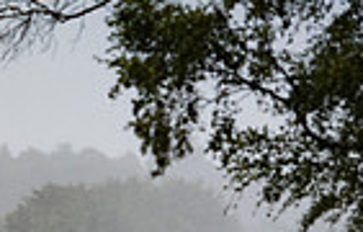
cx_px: -305
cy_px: 364
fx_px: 6041
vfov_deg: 2.2
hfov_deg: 3.4
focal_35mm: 607
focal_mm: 135
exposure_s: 1/500
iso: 1250
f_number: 4
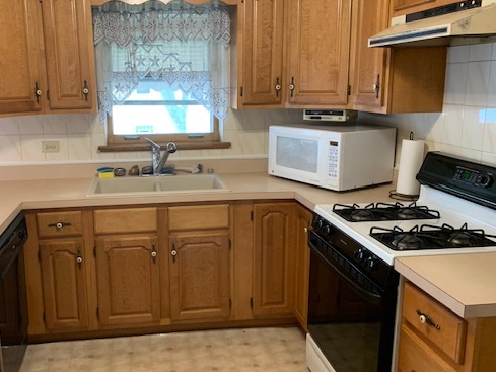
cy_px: 187
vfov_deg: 41.8
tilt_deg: -11.8
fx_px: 487
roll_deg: +1.5
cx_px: 194
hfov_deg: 53.5
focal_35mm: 34
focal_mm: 4.25
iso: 250
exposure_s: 1/60
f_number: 1.8
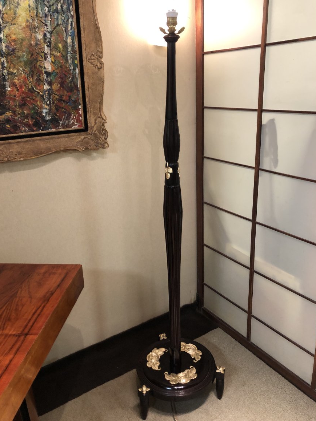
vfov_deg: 61.7
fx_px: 353
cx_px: 156
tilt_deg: -19.3
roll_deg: +3.5
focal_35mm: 29
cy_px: 206
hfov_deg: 48.2
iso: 64
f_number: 1.8
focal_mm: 3.99
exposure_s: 1/17
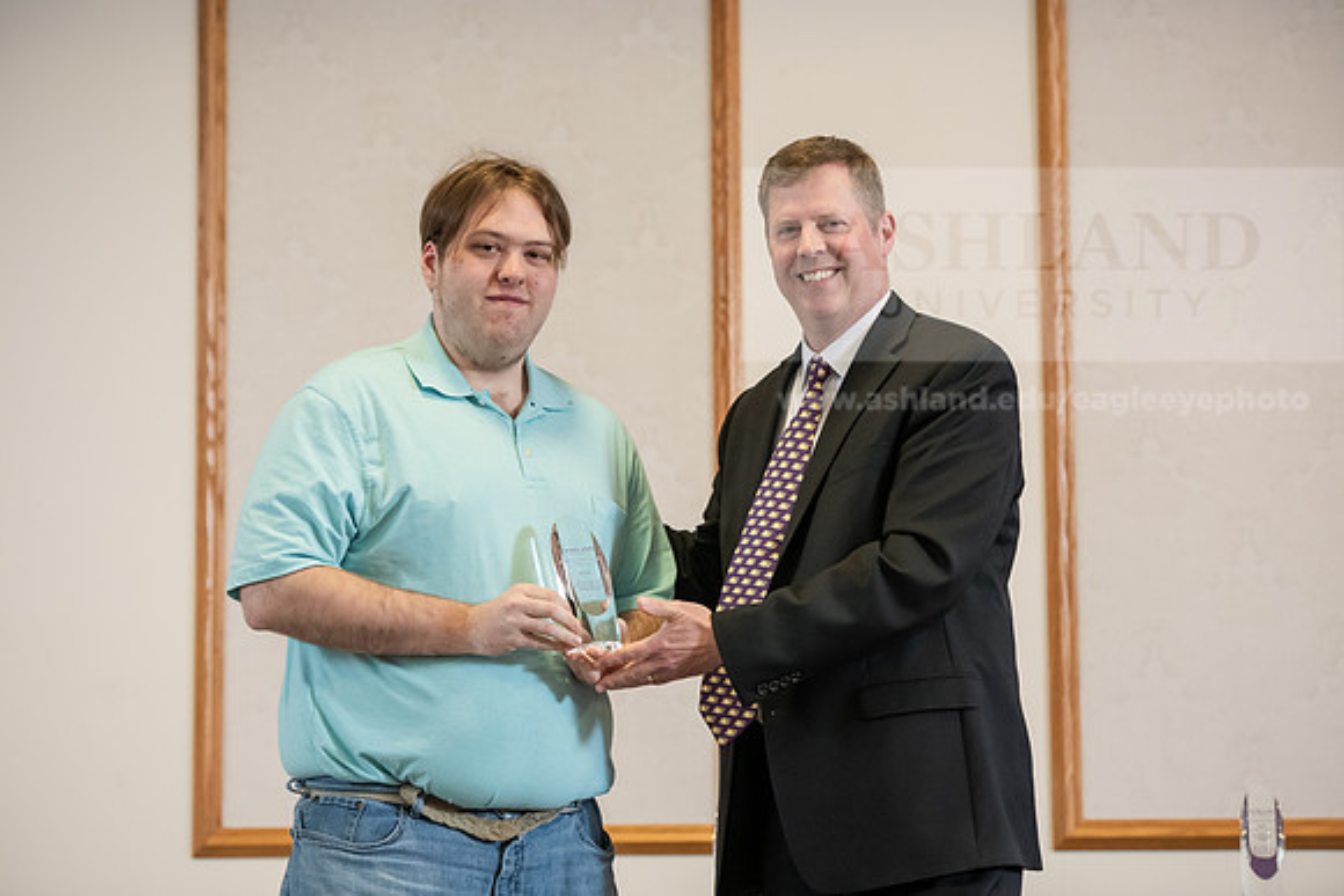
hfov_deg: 20.4
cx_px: 672
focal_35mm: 100
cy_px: 448
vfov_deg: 13.7
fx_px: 3734
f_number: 3.5
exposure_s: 1/200
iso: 2500
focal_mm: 100
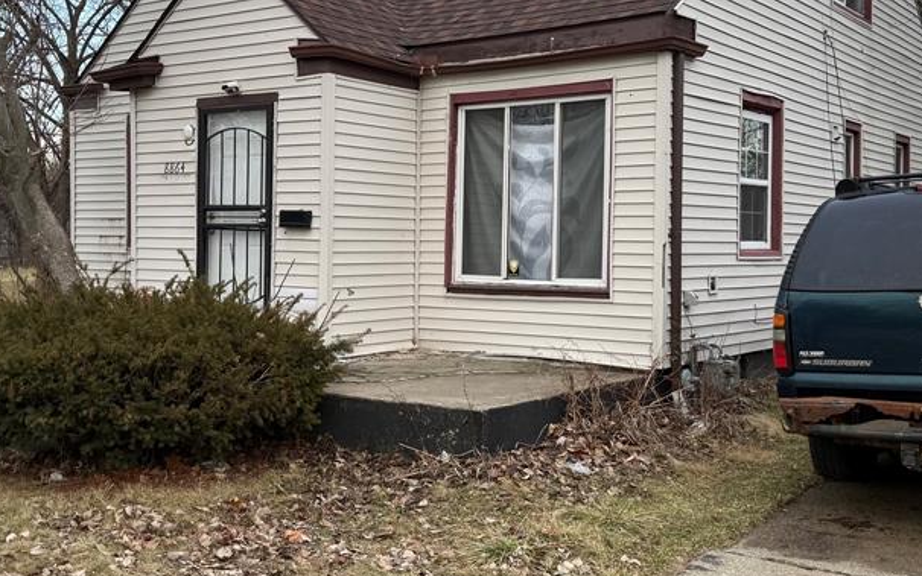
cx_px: 444
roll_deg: -0.1
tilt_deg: +0.6
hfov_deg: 46.2
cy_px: 231
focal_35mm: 43
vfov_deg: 29.8
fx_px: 1081
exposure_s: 1/341
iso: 80
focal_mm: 6.76
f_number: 1.78
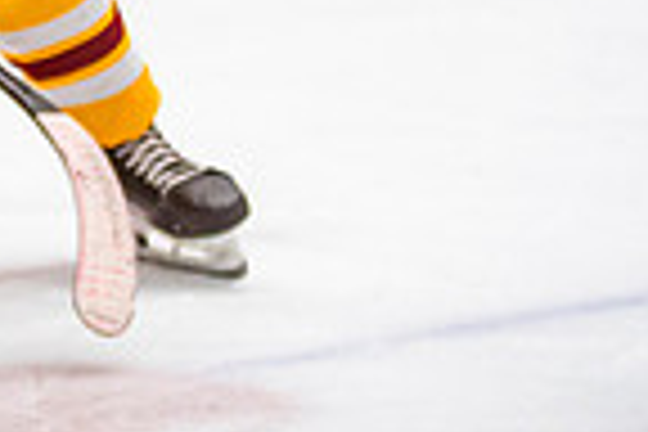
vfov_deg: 2.8
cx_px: -574
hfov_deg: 4.2
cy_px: -570
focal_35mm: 490
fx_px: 8819
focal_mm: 100
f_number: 2.8
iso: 2000
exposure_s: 1/640
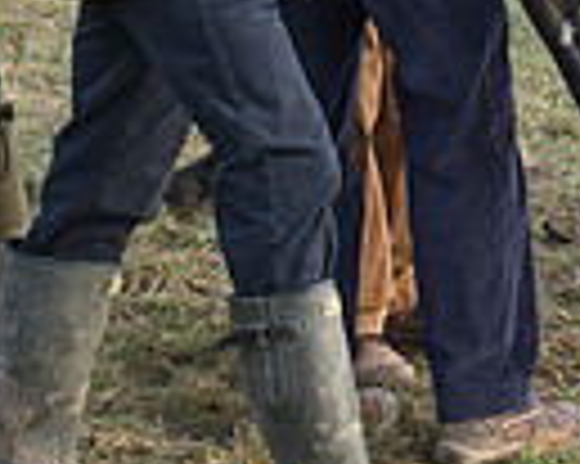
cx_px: 817
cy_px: -422
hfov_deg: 7.1
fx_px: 4631
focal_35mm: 270
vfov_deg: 5.6
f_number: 4
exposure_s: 1/850
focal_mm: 50
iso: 250
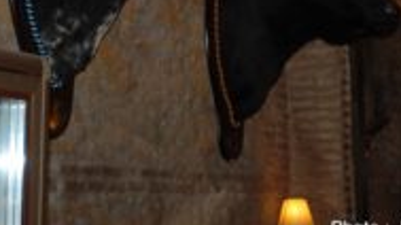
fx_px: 1063
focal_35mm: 100
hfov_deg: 21.3
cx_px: 129
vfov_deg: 11.6
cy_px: -97
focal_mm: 24
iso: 200
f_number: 3.8
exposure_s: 1/60
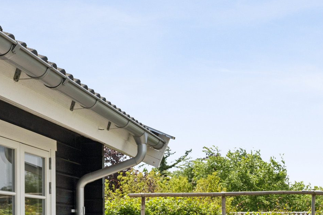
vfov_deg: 18.0
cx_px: 314
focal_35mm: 73
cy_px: 232
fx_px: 655
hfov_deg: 26.4
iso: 200
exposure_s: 1/1250
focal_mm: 23
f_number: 5
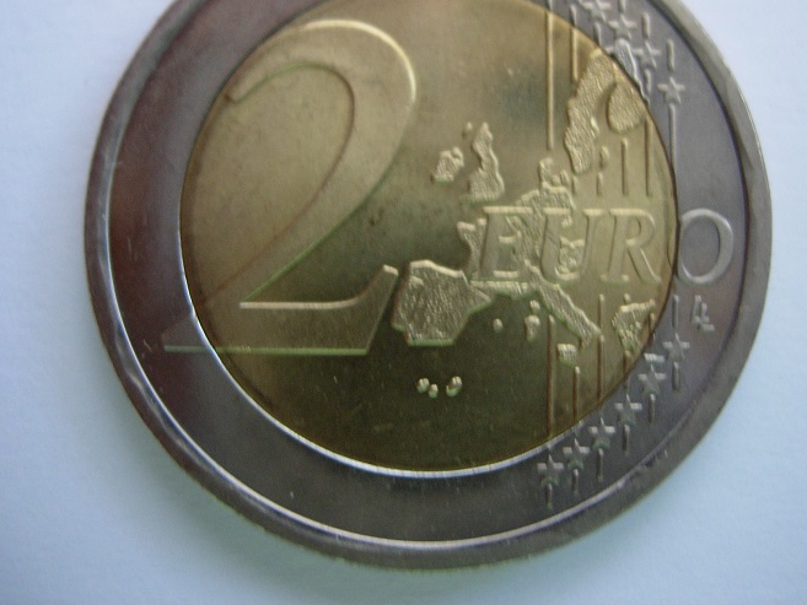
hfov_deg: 42.1
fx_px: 1049
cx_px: 427
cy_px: 248
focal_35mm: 45
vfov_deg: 32.1
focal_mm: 7.8
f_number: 2.8
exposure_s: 1/32
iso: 141
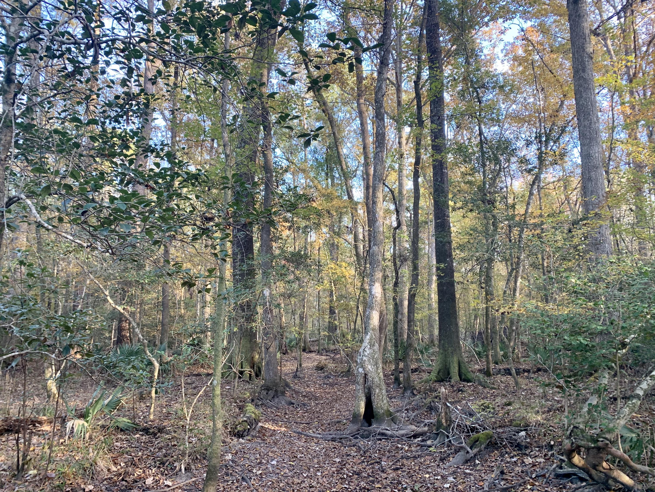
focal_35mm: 26
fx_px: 492
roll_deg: +1.1
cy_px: 246
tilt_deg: +10.3
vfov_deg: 53.1
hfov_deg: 67.3
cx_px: 328
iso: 80
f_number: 1.8
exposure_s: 1/121
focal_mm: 4.25
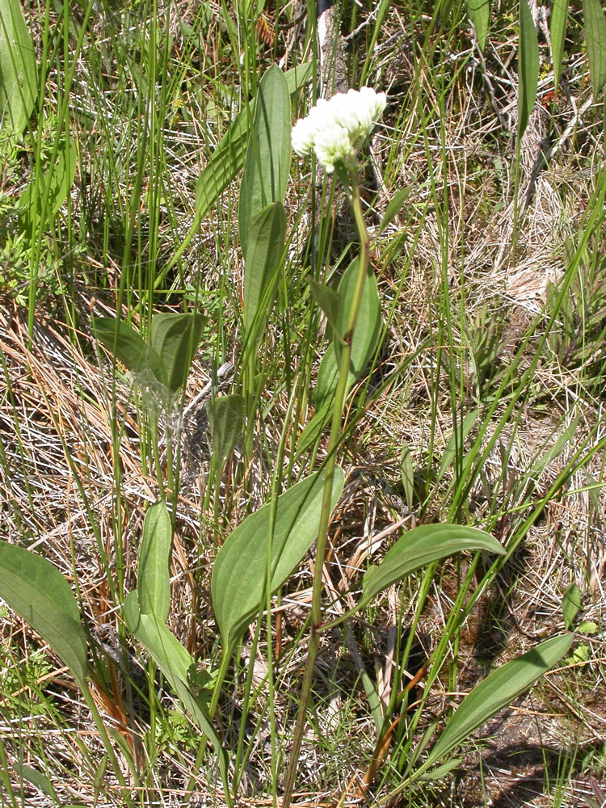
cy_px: 404
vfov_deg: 20.2
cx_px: 303
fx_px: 2264
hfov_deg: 15.2
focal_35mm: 97
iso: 100
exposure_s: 1/385
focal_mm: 20.2
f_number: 5.6
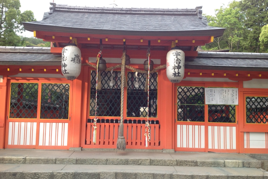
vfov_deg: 35.9
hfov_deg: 51.9
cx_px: 135
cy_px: 95
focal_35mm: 37
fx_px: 275
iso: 80
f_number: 2.4
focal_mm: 4.28
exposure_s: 1/120
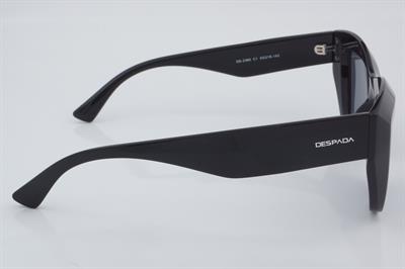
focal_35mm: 75
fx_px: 843
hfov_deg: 27.0
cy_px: 134
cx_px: 202
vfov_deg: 18.2
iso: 100
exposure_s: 1/4
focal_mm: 50
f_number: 32
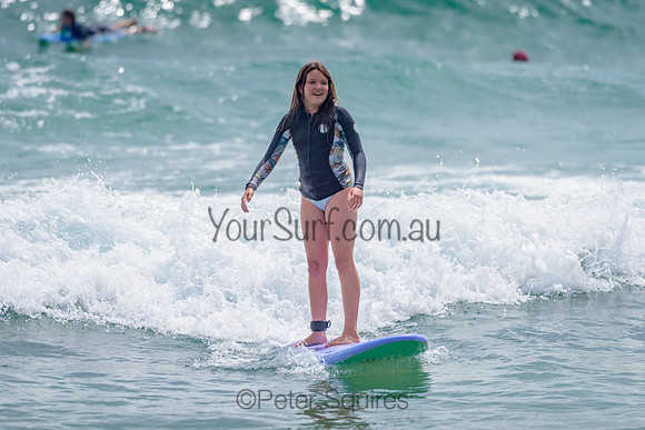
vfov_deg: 3.1
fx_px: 8041
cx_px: 331
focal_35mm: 449
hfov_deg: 4.6
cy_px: 225
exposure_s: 1/2000
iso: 80
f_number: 5.6
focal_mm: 420
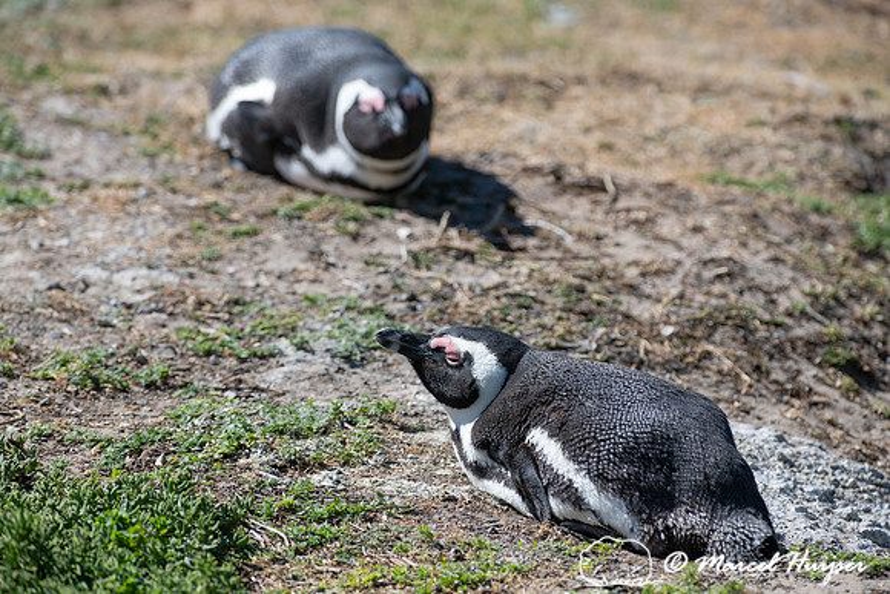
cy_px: 297
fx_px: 14836
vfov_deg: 2.3
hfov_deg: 3.4
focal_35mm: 600
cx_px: 445
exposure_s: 1/1600
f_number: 8
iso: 400
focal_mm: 600
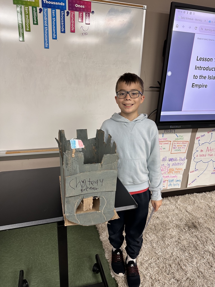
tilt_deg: -19.9
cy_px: 144
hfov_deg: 56.8
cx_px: 108
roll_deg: -2.8
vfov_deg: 71.6
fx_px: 199
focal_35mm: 24
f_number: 1.78
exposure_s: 1/60
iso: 200
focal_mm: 6.86
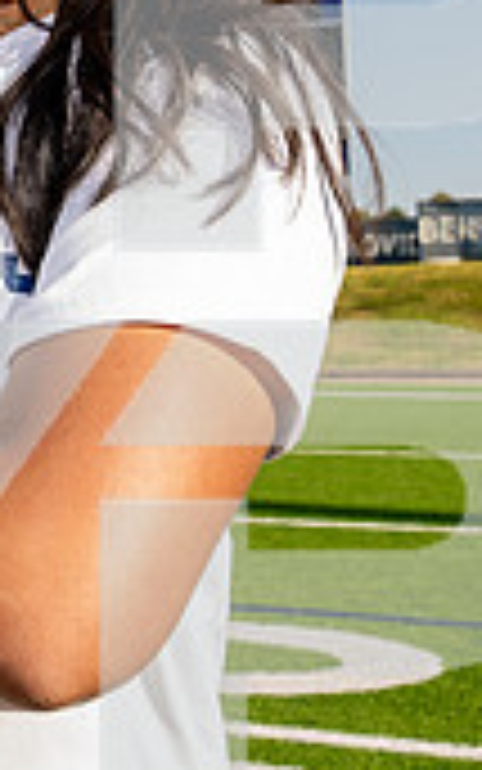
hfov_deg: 15.5
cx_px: 27
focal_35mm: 83
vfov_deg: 23.9
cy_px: 16
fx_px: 1743
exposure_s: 1/125
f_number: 7.1
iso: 50
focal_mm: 24
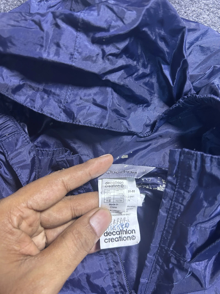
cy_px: 147
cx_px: 110
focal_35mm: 26
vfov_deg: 67.3
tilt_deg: -53.9
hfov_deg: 53.1
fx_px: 220
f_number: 1.5
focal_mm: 5.7
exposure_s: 1/50
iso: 320
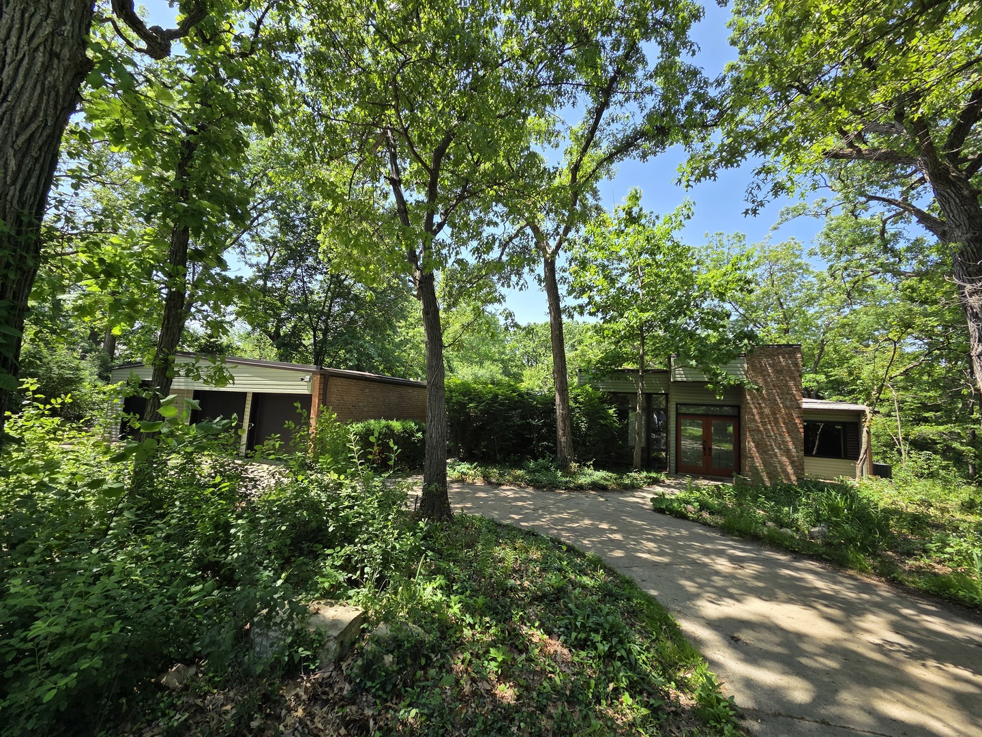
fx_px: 369
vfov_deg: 89.9
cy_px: 368
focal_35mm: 13
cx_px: 491
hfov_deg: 106.2
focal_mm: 2.2
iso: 50
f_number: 2.2
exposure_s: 1/707
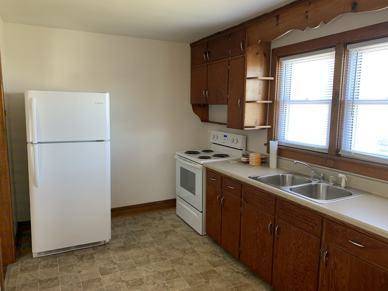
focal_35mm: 26
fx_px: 291
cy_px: 146
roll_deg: -0.5
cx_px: 194
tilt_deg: -6.3
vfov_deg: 53.1
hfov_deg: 67.3
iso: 200
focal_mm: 4.25
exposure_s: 1/60
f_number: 1.8
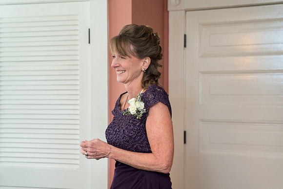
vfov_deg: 23.8
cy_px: 102
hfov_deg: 35.1
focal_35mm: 57
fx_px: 447
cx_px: 145
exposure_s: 1/200
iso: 1000
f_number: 2.8
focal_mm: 52
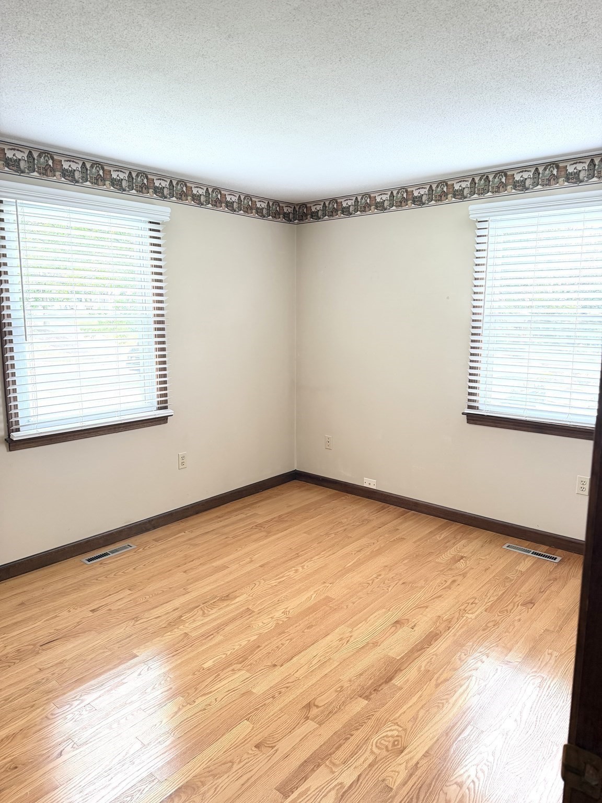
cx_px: 301
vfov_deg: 71.6
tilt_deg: -9.1
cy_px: 402
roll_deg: -0.2
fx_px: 557
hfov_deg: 56.8
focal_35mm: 24
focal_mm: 6.76
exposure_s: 1/60
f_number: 1.78
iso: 400
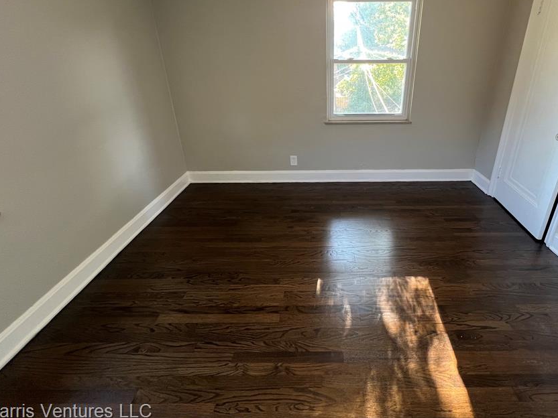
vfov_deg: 77.2
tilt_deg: -22.6
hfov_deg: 93.6
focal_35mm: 16
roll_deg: +0.8
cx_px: 326
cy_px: 167
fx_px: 258
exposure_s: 1/60
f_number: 1.8
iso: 250
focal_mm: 1.57
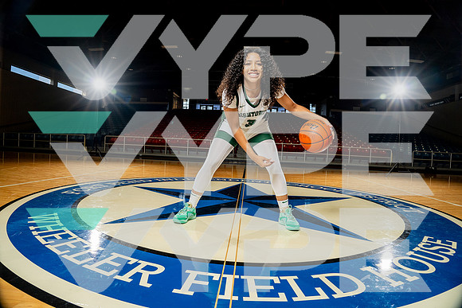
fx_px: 257
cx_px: 231
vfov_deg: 62.0
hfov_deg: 84.0
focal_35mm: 20
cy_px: 154
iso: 640
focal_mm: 20
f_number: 5.6
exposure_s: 1/250
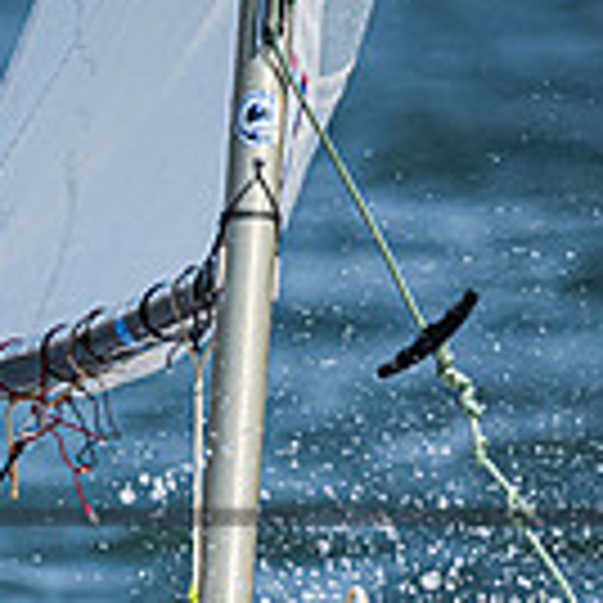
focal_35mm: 1930
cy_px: 858
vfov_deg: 0.9
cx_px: -1080
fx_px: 38037
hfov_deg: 0.9
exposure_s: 1/800
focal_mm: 400
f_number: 7.1
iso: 320
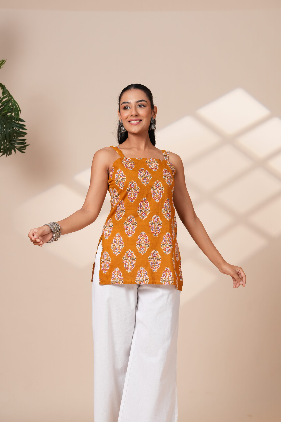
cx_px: 140
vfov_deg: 22.4
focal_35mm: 91
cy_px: 211
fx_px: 1065
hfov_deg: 15.0
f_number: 5.6
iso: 640
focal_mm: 91
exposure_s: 1/160
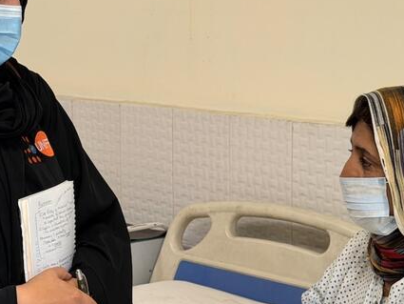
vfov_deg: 13.1
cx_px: 229
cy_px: 206
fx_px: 1319
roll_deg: +0.6
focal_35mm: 113
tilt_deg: -9.6
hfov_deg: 17.4
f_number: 1.78
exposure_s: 1/50
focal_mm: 6.76
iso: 125
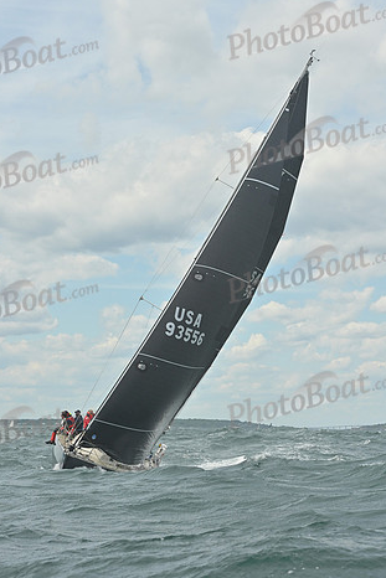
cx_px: 163
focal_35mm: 97
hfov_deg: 14.1
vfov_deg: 21.0
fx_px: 1559
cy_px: 225
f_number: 11
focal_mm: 78
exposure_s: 1/1250
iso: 320
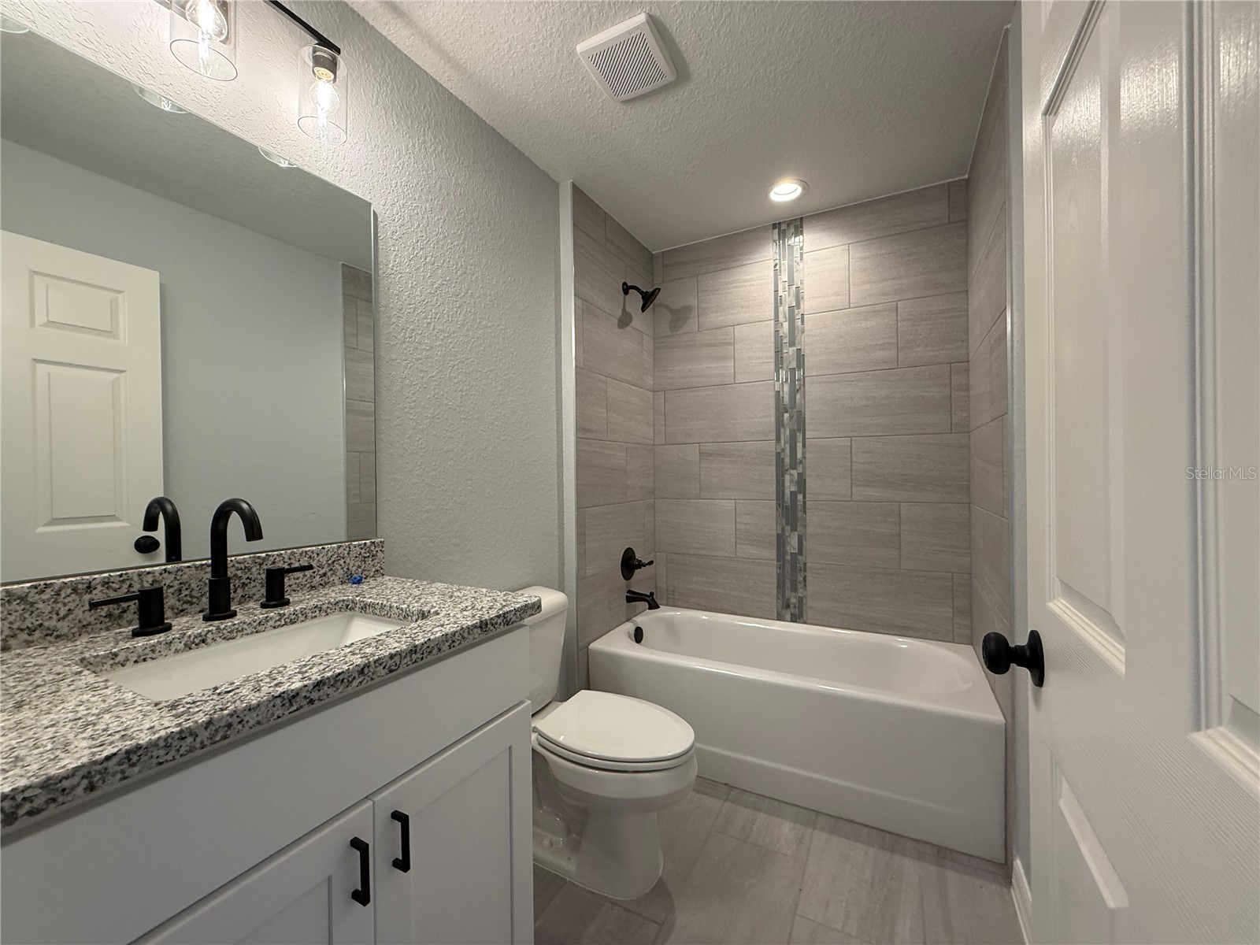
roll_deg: +1.1
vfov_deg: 85.7
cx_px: 630
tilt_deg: +0.4
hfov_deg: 102.1
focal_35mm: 14
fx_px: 510
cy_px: 472
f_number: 2.2
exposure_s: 1/120
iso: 250
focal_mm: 2.22
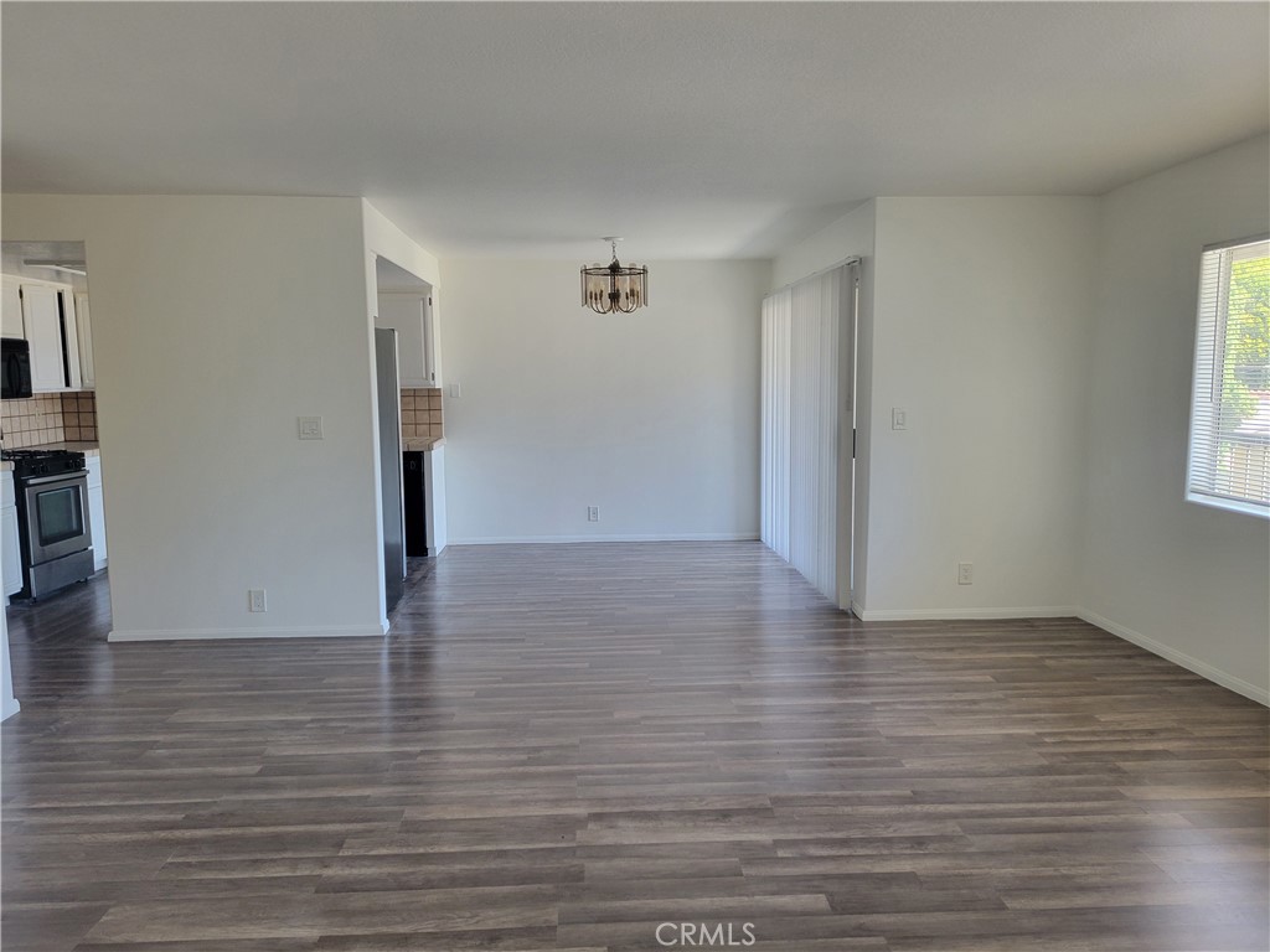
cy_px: 476
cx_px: 635
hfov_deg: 67.3
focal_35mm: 26
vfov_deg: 53.1
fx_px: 954
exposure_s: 1/120
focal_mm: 5.4
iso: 160
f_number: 1.8
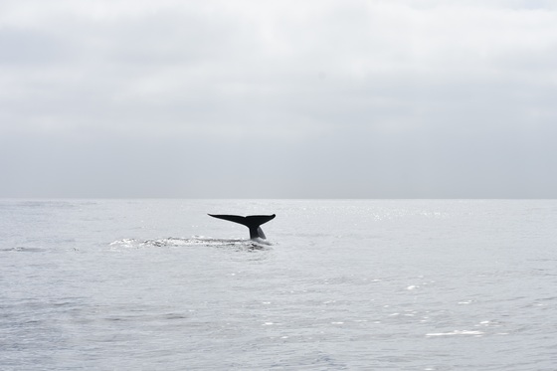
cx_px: 278
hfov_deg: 24.6
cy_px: 186
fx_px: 1276
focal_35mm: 82
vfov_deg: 16.5
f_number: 10
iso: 100
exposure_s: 1/500
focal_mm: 55
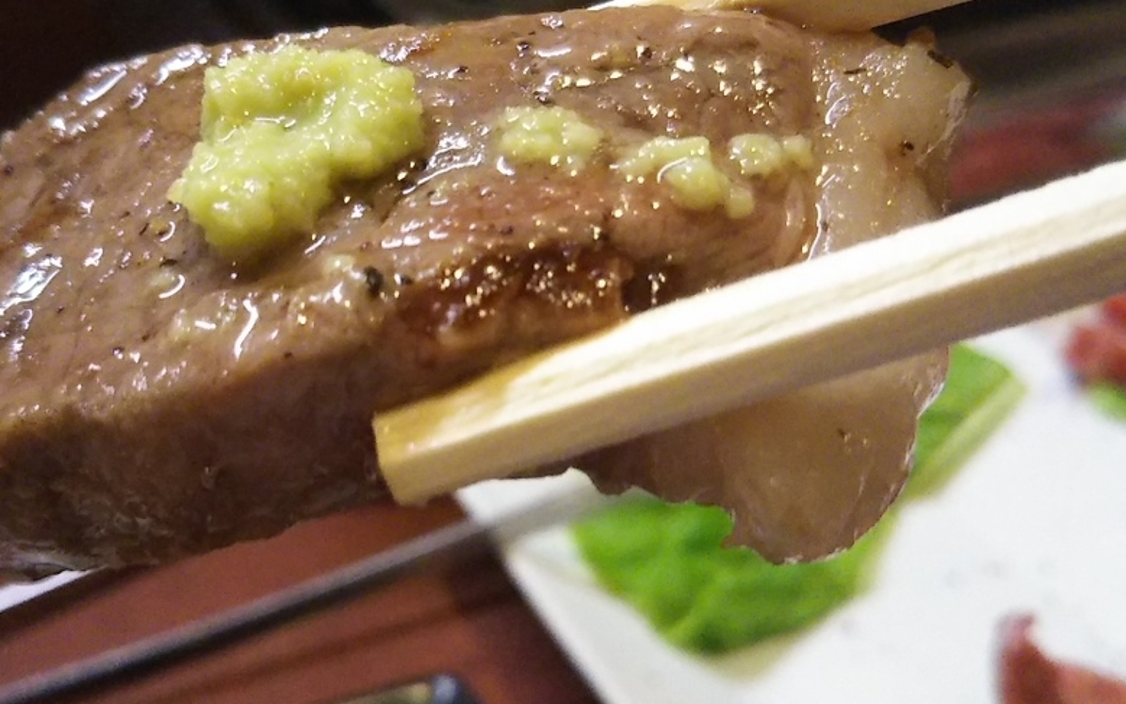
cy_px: 318
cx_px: 525
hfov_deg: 41.0
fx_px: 1504
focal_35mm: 49
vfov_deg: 26.3
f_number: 2.2
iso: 500
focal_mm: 4
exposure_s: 1/33
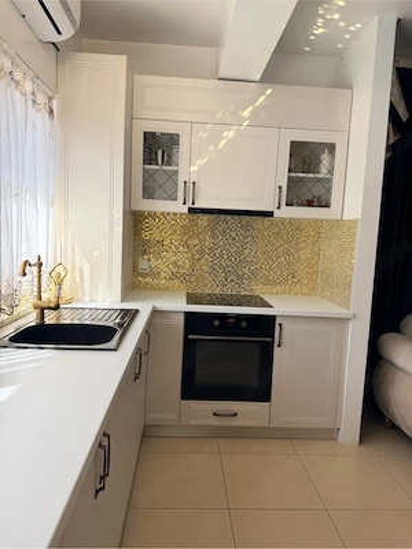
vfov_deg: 71.6
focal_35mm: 24
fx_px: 381
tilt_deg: -7.6
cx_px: 206
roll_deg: -2.6
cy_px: 274
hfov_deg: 56.8
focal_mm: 6.76
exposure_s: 1/459
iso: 80
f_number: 1.78
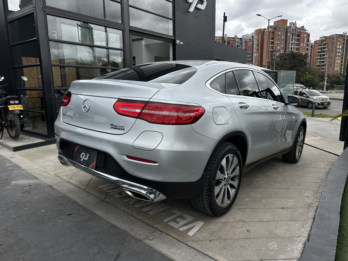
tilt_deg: -11.0
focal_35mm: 24
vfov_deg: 56.8
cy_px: 130
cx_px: 174
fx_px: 241
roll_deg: +0.0
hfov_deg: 71.6
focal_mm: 6.86
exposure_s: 1/3717
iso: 80
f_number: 1.78
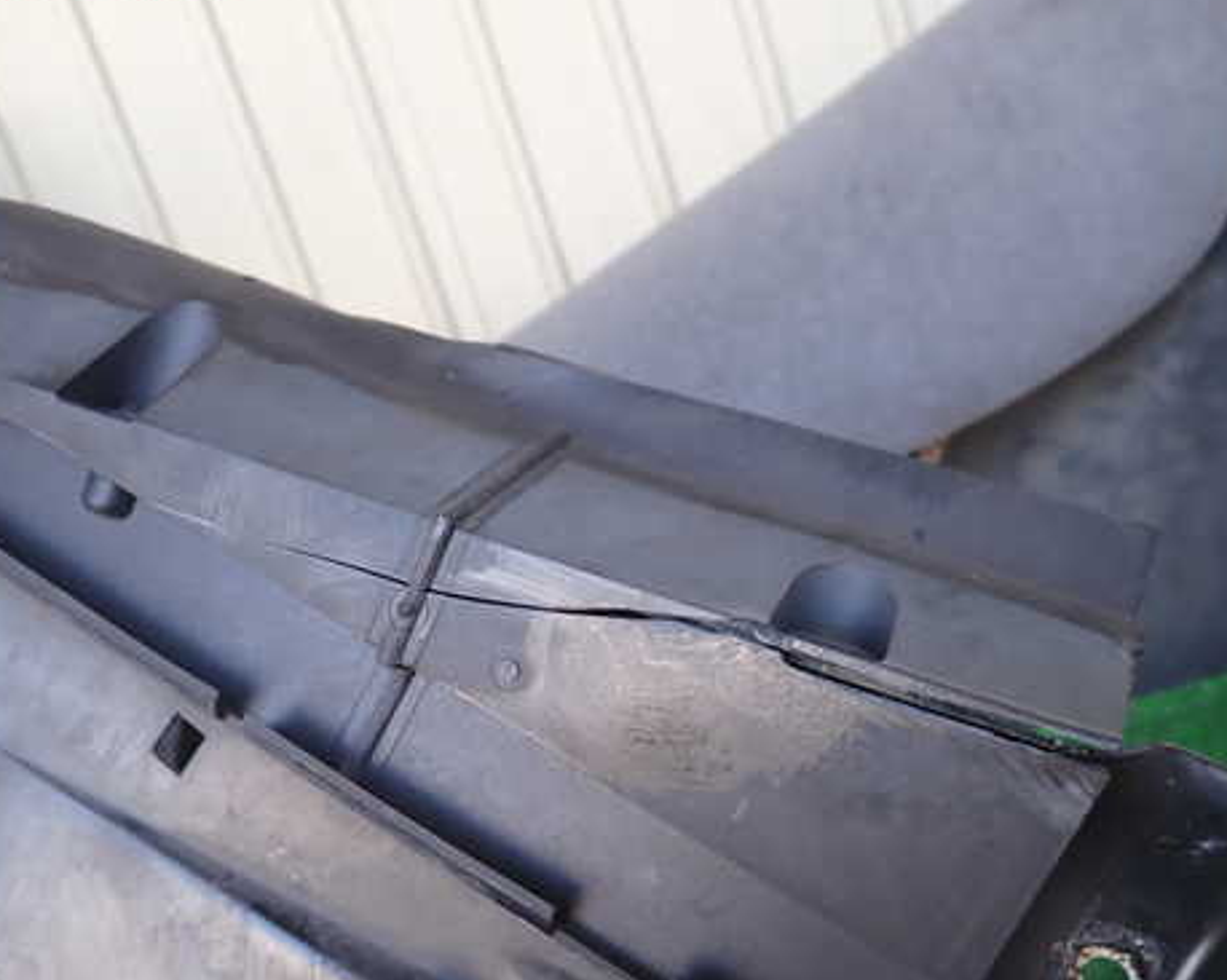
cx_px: 555
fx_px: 1162
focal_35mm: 32
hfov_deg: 55.6
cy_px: 538
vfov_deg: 45.7
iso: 100
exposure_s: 1/80
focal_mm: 4.5
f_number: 2
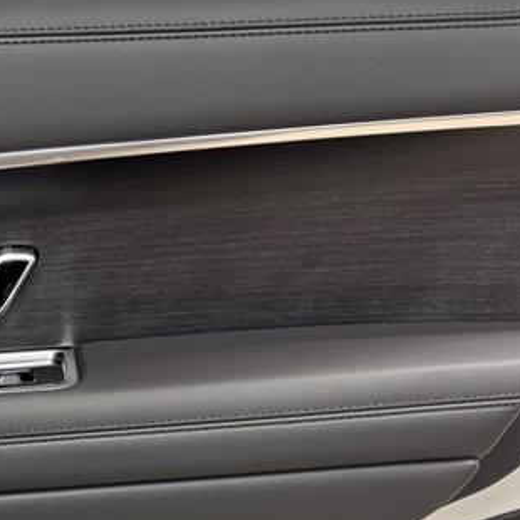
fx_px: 1292
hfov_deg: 21.9
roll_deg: -2.3
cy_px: 460
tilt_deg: -18.9
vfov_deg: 22.3
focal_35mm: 76
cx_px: -7
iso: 80
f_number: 1.6
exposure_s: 1/60
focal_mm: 5.96
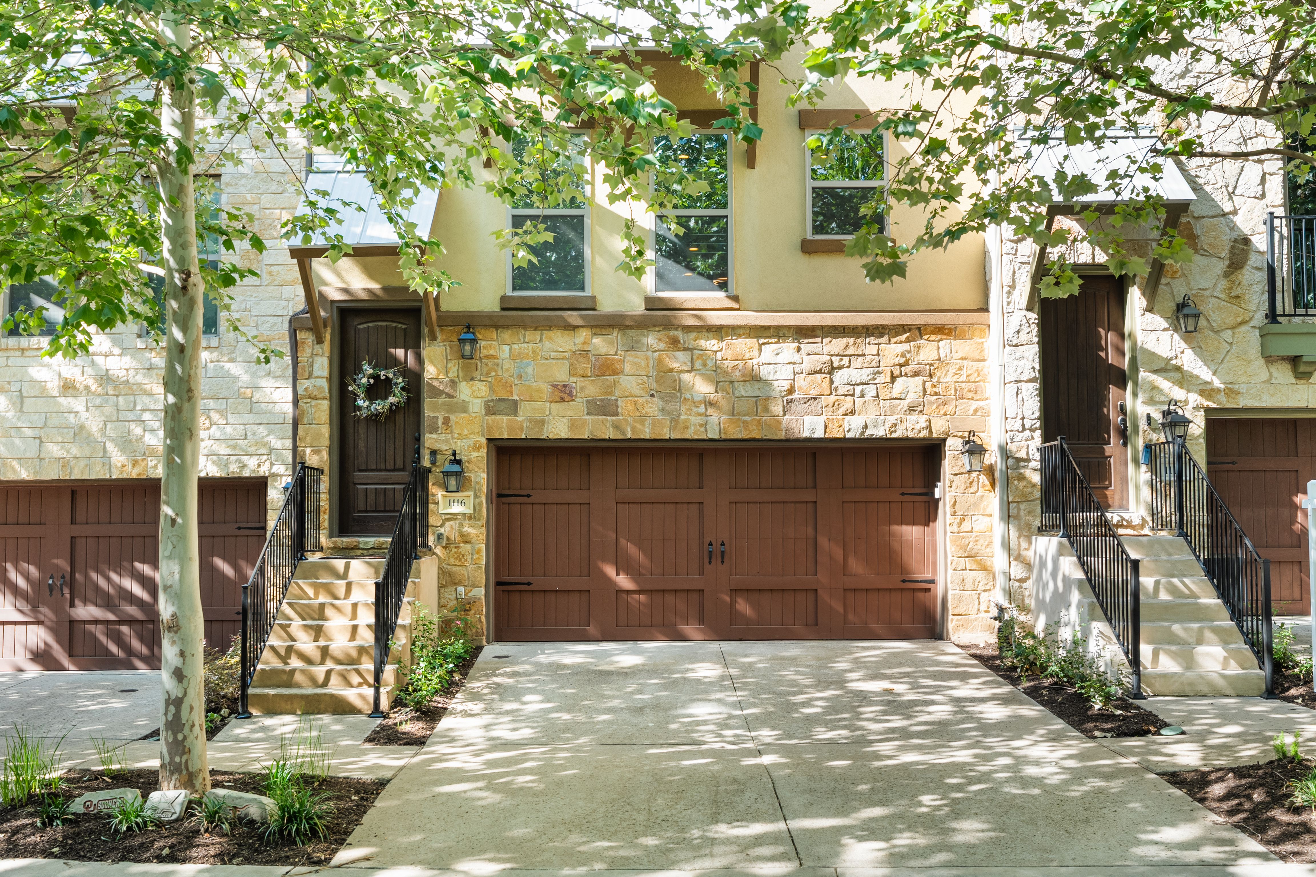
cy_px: 438
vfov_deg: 37.9
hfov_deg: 54.4
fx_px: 1279
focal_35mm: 35
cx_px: 658
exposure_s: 1/25
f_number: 9
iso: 250
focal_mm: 35
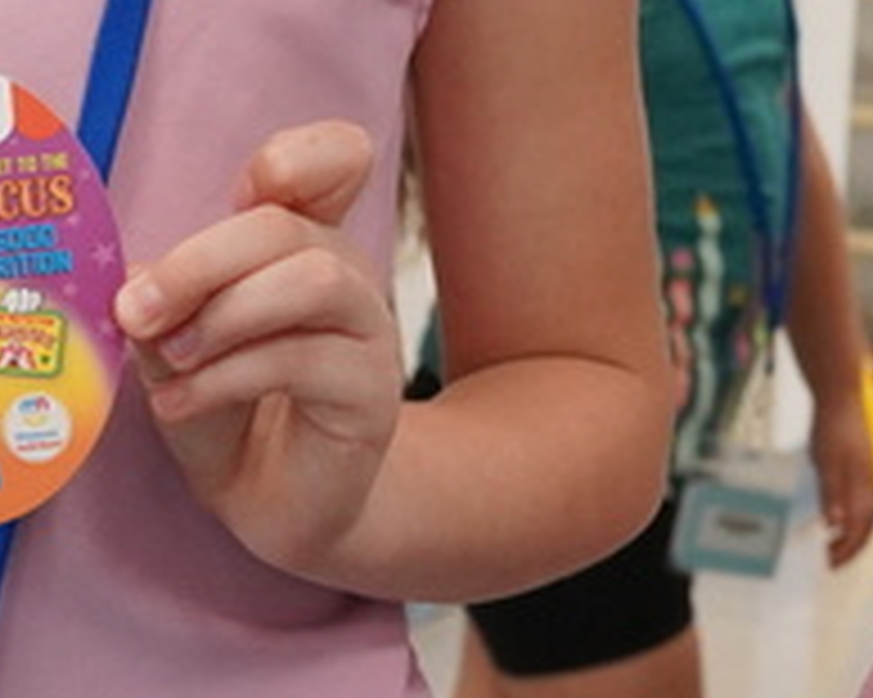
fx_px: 3460
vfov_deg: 11.4
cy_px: -38
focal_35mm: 134
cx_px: 432
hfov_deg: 14.4
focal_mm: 18
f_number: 4
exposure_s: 1/160
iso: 2000
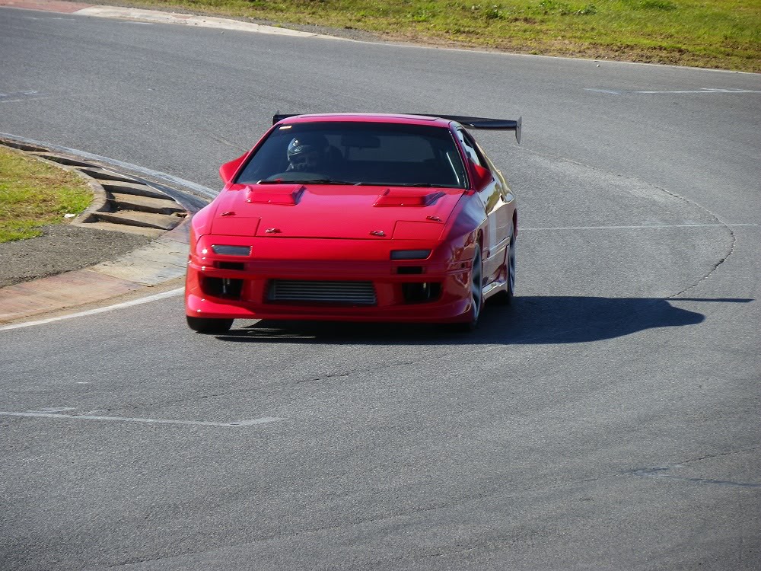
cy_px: 286
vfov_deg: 4.0
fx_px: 8222
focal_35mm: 374
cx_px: 380
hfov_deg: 5.3
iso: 50
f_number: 5.6
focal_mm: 66.2
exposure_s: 1/160
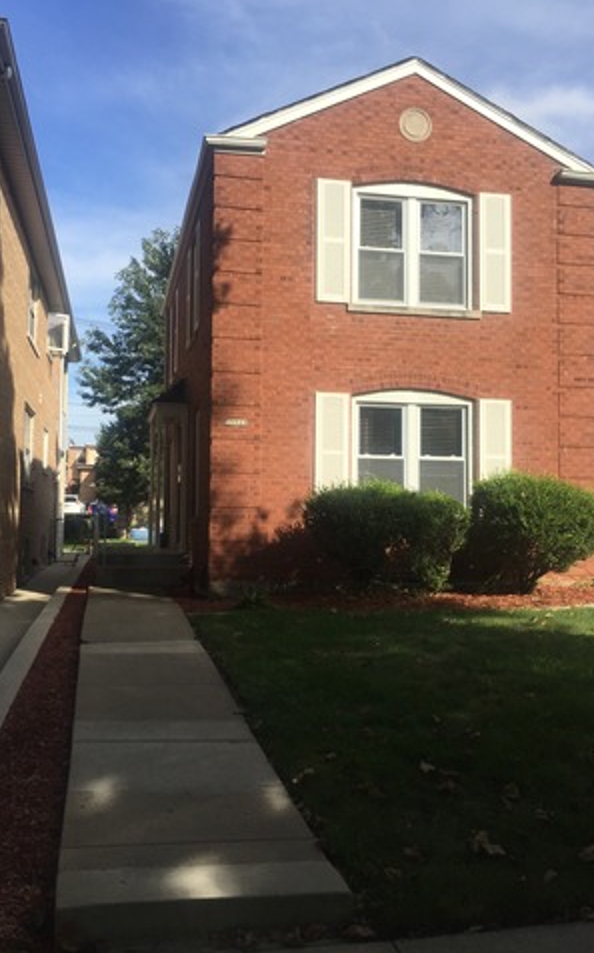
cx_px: 280
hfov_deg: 40.5
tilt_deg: +5.4
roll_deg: -0.5
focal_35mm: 31
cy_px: 474
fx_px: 804
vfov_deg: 61.3
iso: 32
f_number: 2.2
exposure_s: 1/1647
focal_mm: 4.15
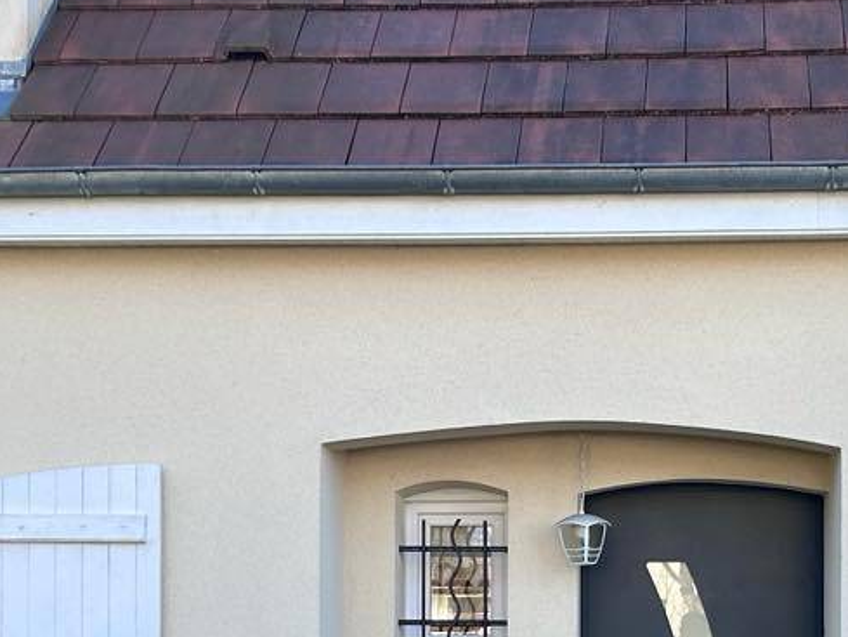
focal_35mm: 85
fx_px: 2083
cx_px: 565
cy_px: 625
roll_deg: +0.5
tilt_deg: +0.1
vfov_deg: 17.0
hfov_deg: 22.9
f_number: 1.5
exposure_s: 1/827
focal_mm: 5.7
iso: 50
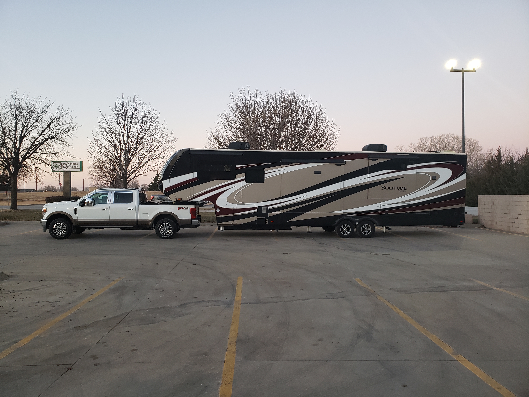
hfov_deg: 67.3
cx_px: 264
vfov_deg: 53.1
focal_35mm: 26
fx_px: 397
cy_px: 198
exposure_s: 1/60
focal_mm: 4.3
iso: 200
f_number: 2.4
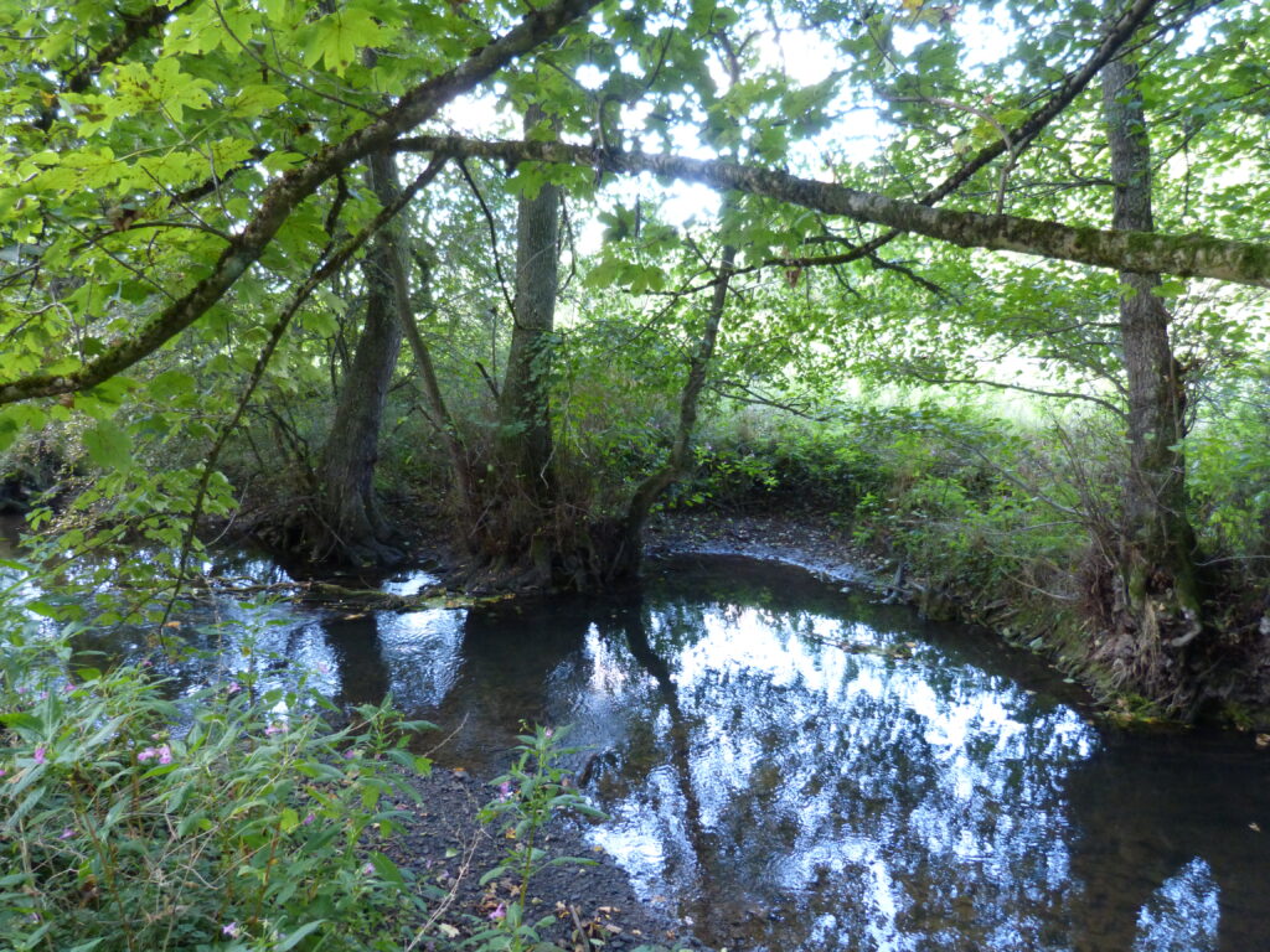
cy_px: 476
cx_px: 635
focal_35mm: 25
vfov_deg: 54.9
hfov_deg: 69.4
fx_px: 917
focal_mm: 4.5
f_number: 2.8
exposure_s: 1/40
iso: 400
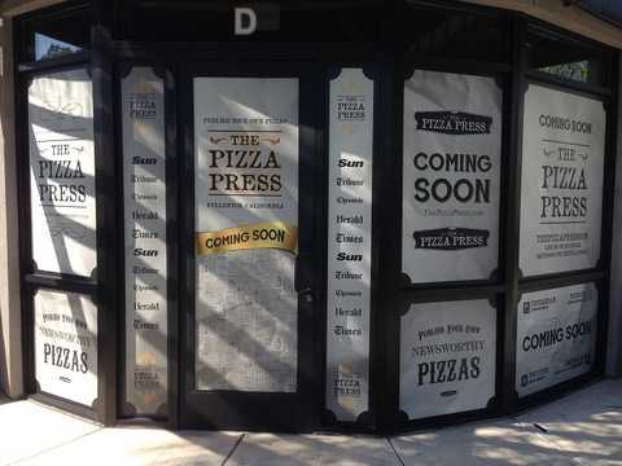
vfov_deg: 42.9
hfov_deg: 55.4
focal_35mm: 33
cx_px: 311
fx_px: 593
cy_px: 233
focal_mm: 4.12
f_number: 2.4
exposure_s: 1/623
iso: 50
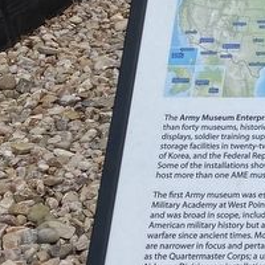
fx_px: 857
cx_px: 526
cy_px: 95
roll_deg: -1.3
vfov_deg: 17.5
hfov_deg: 14.6
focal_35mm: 99
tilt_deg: -24.5
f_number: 1.8
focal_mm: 3.99
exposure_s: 1/2558
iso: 20
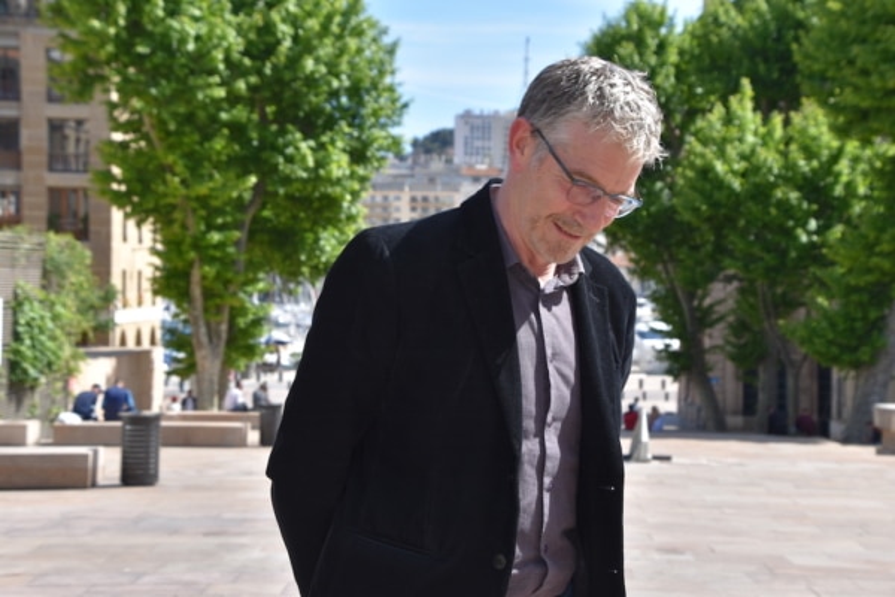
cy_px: 298
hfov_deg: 26.0
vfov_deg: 17.5
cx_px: 448
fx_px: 1939
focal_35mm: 78
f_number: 8
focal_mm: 52
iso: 100
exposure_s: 1/200
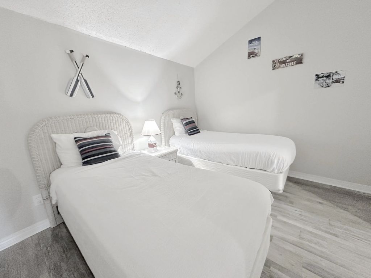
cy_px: 139
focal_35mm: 14
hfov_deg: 102.1
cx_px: 186
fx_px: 150
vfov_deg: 85.7
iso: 320
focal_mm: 2.22
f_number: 2.2
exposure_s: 1/60
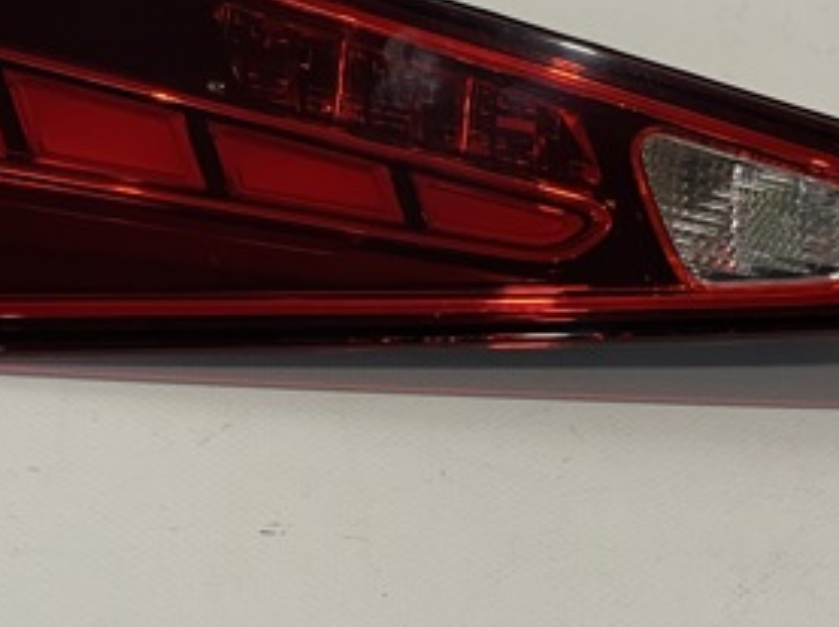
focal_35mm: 148
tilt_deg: -26.0
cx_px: 442
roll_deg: -4.7
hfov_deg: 13.4
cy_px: 89
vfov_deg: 10.0
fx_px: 3582
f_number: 2.2
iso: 160
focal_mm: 7.5
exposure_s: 1/50
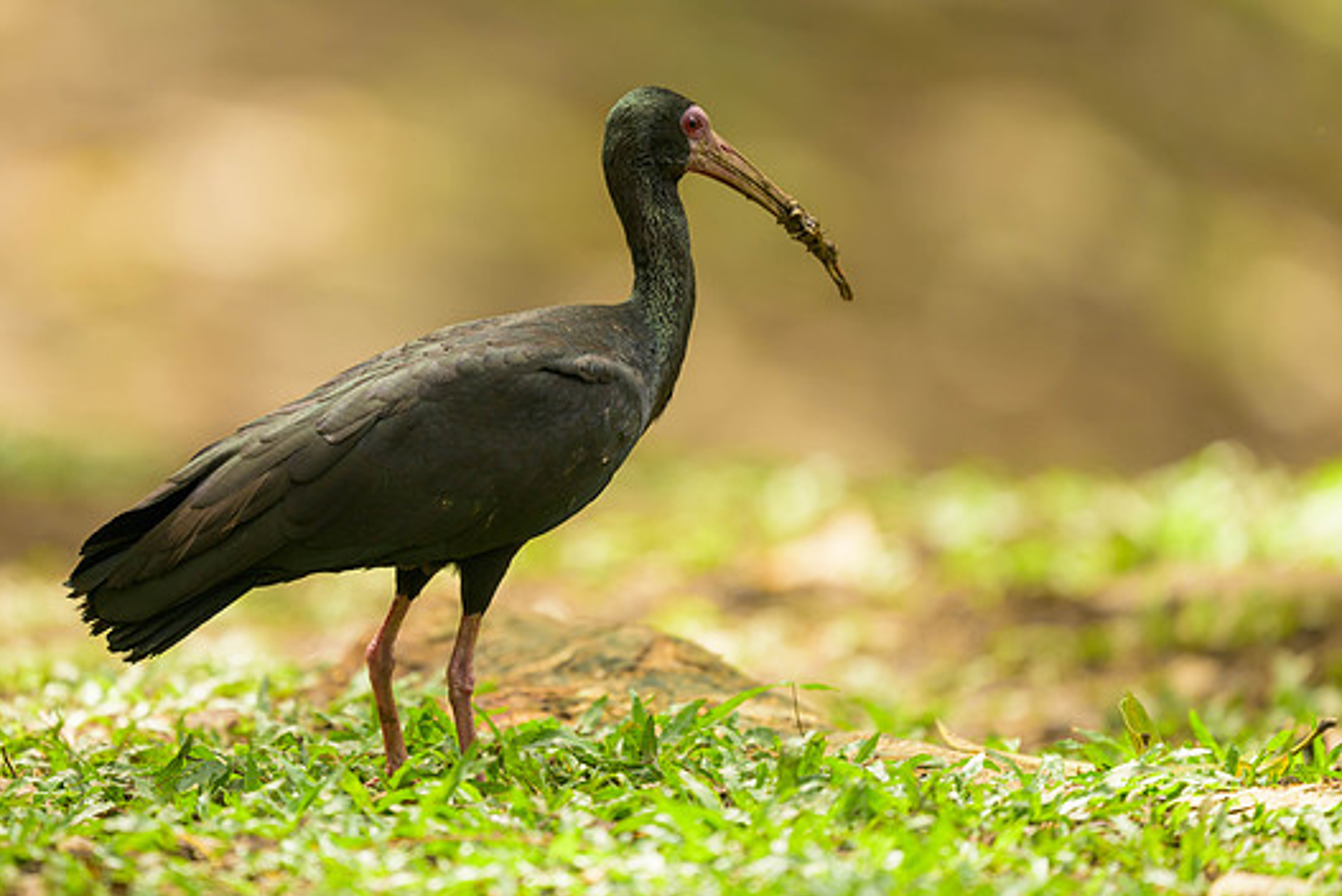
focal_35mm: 736
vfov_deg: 1.9
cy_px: 427
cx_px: 539
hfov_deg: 2.8
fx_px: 27450
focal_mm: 560
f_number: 4
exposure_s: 1/320
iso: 220
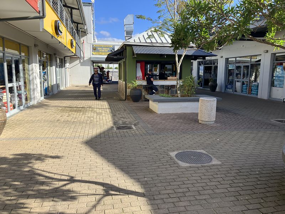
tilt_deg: -8.7
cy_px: 107
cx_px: 142
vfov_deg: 49.7
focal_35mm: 28
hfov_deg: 63.4
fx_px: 231
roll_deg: +1.4
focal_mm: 3.99
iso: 32
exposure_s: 1/694
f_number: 1.8
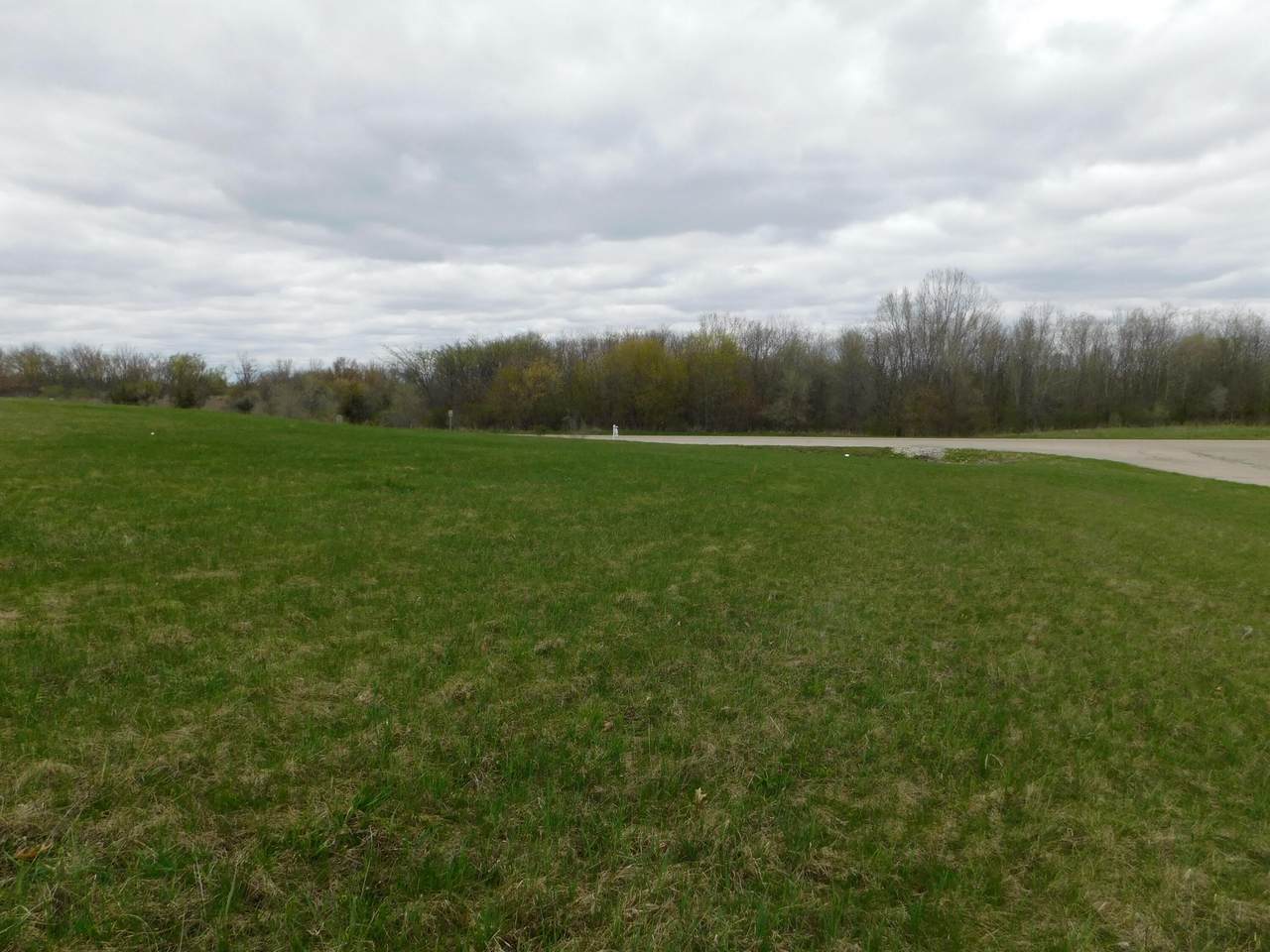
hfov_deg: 73.9
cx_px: 635
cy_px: 476
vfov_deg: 58.9
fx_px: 844
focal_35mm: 23
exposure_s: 1/1250
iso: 125
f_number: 3
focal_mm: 4
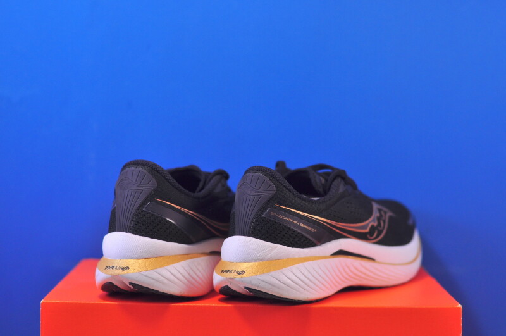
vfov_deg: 18.1
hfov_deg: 27.0
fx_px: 1053
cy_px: 168
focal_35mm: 75
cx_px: 253
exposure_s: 1/320
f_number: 2.5
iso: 250
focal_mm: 50
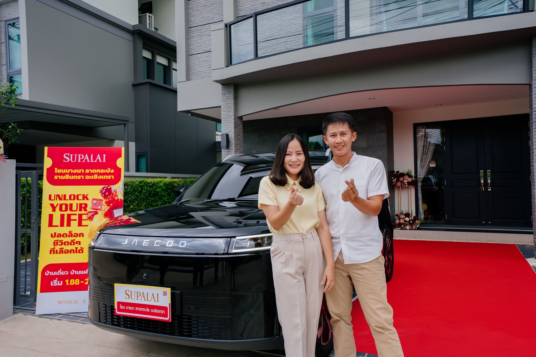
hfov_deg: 65.5
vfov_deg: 46.4
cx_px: 268
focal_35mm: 28
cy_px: 178
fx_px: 417
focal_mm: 28
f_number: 6.3
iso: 100
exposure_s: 1/200
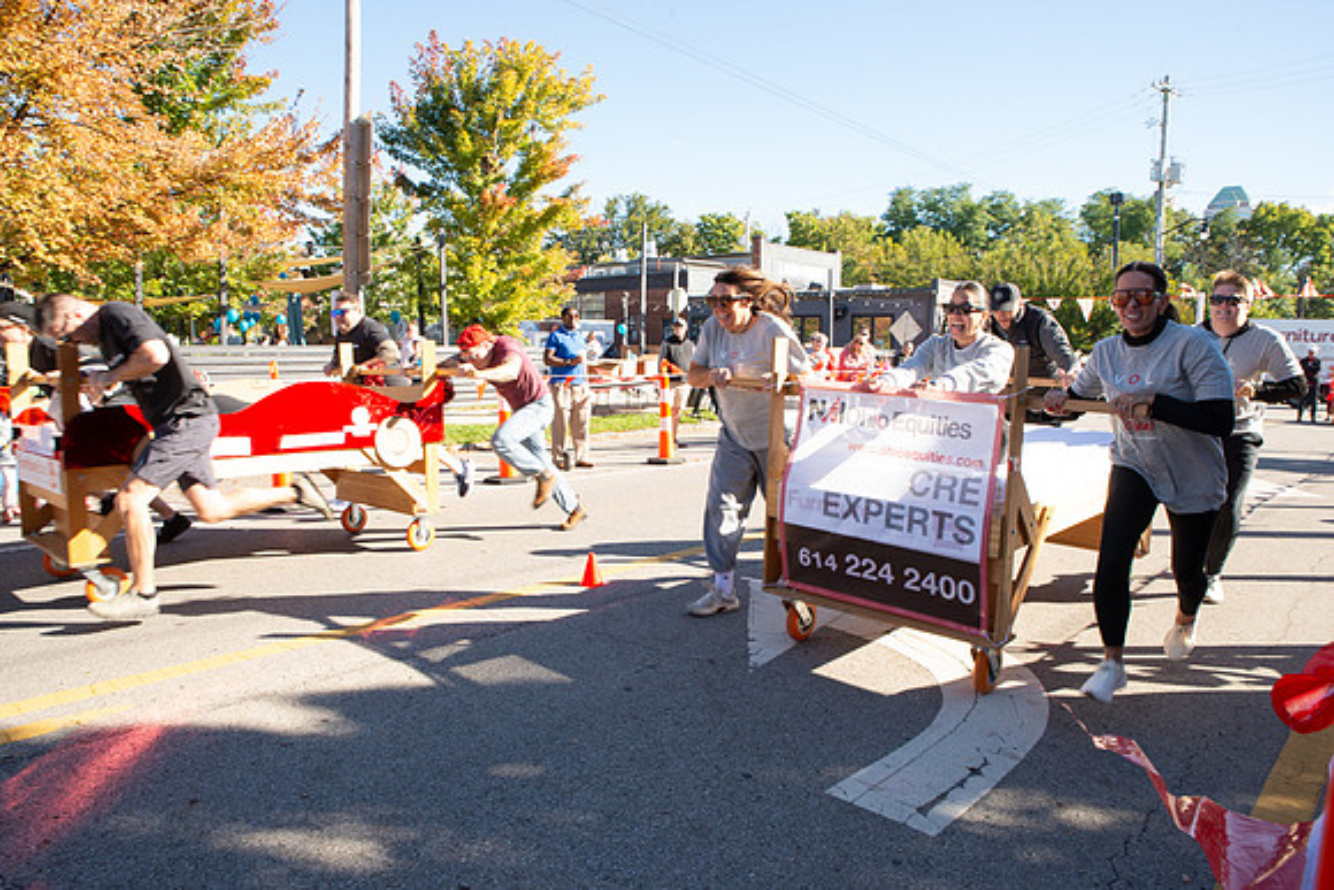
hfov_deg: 73.7
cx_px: 667
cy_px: 445
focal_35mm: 24
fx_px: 889
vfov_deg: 53.2
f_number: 11
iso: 800
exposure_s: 1/200
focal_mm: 24
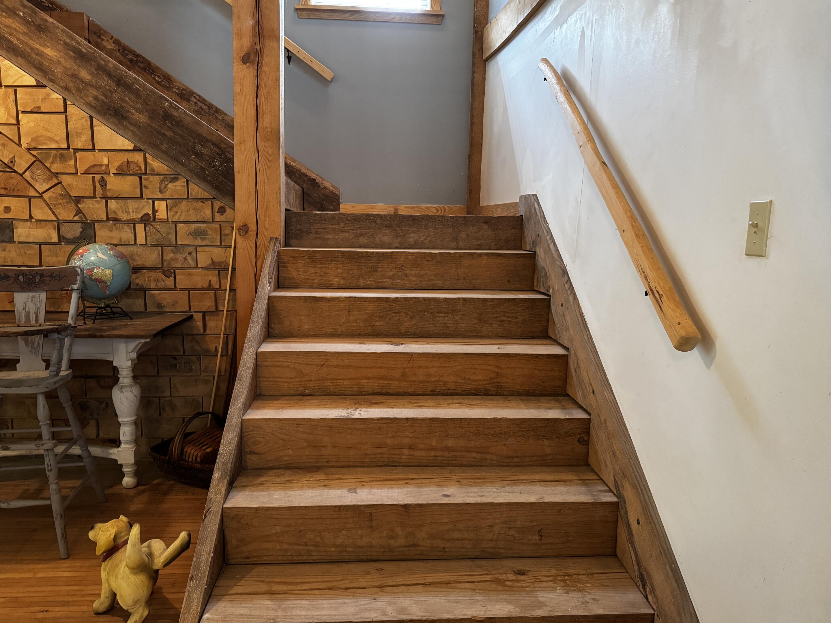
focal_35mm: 25
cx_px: 414
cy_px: 310
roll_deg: -1.3
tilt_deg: -8.8
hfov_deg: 69.4
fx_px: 600
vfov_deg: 54.9
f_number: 1.78
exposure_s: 1/60
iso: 800
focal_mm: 6.76
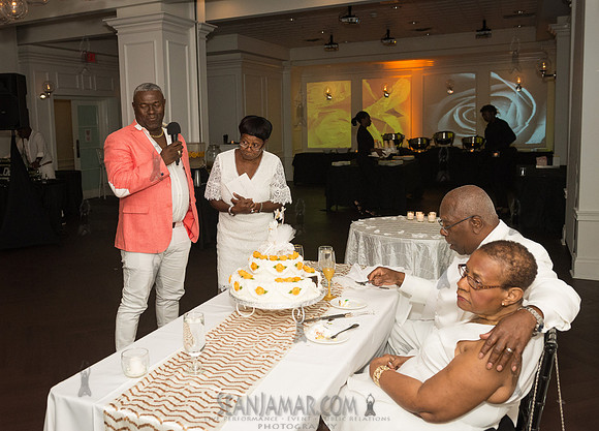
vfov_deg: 40.2
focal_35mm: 34
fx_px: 588
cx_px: 234
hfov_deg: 53.5
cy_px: 187
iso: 2500
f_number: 4.5
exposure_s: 1/400
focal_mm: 29
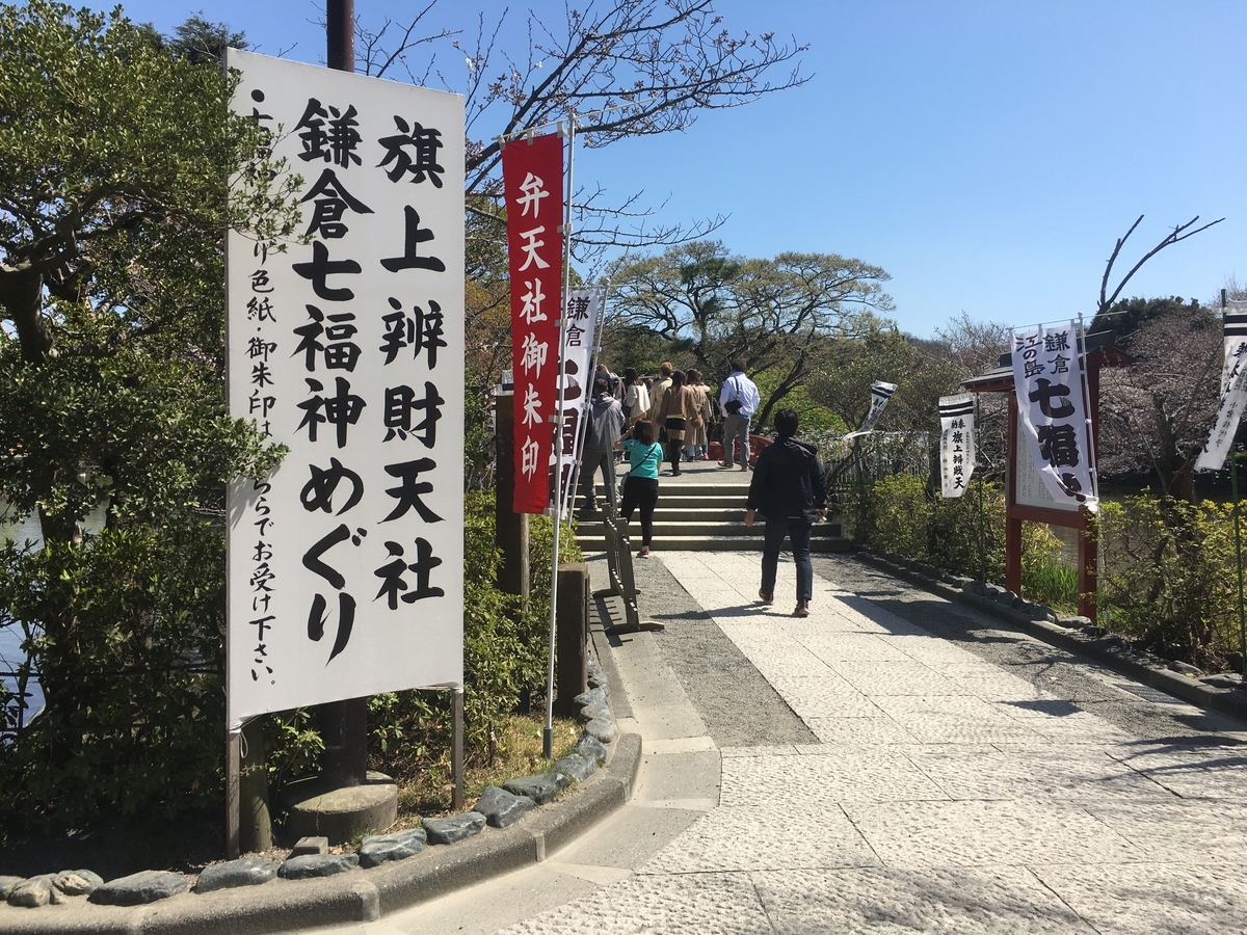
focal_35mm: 29
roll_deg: -1.5
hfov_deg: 61.7
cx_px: 624
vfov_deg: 48.2
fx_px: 1045
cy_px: 468
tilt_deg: +0.0
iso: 25
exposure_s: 1/1508
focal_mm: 4.15
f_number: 2.2
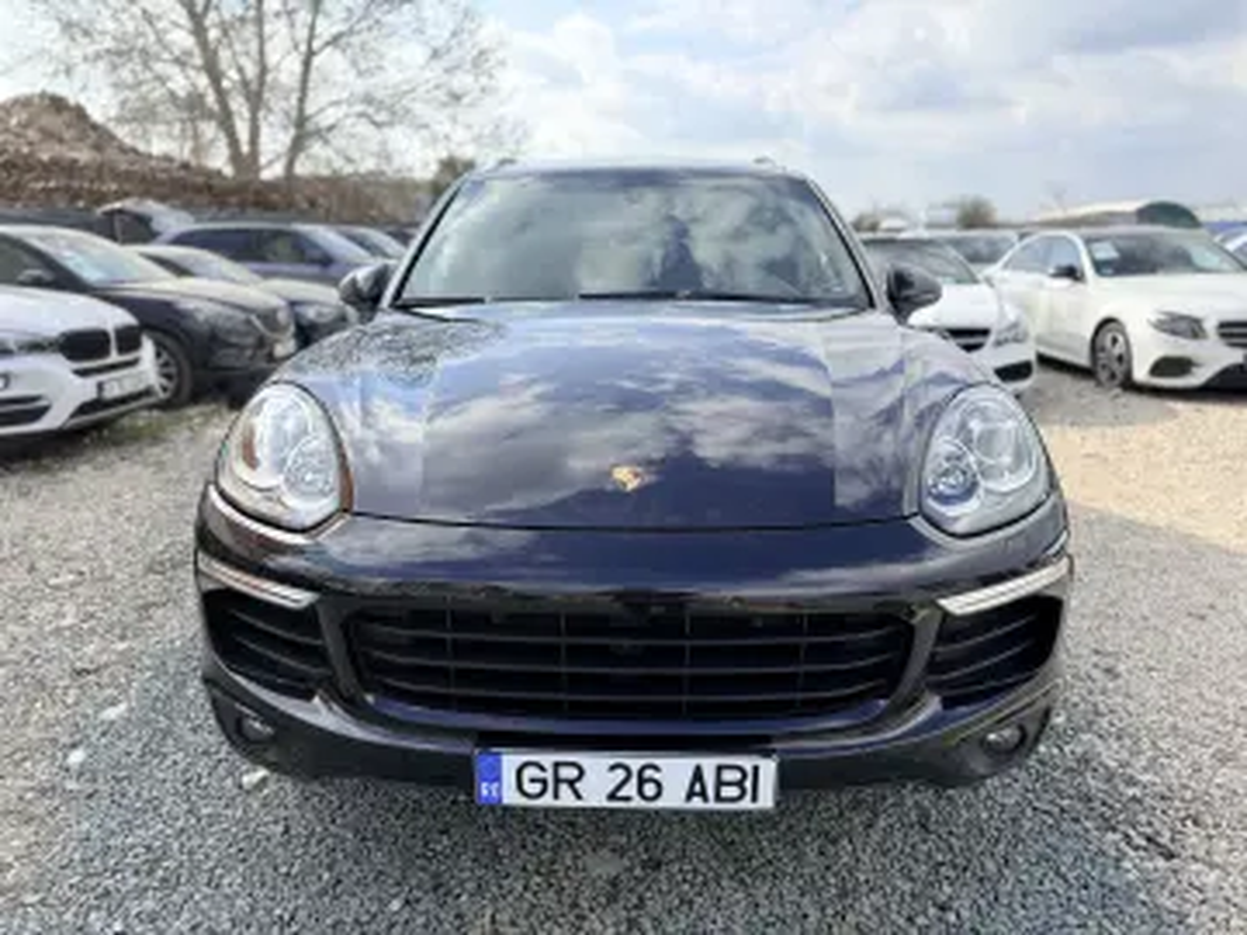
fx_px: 865
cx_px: 624
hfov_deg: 71.6
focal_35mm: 24
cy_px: 468
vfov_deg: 56.8
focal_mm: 6.76
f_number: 1.78
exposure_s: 1/1464
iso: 100
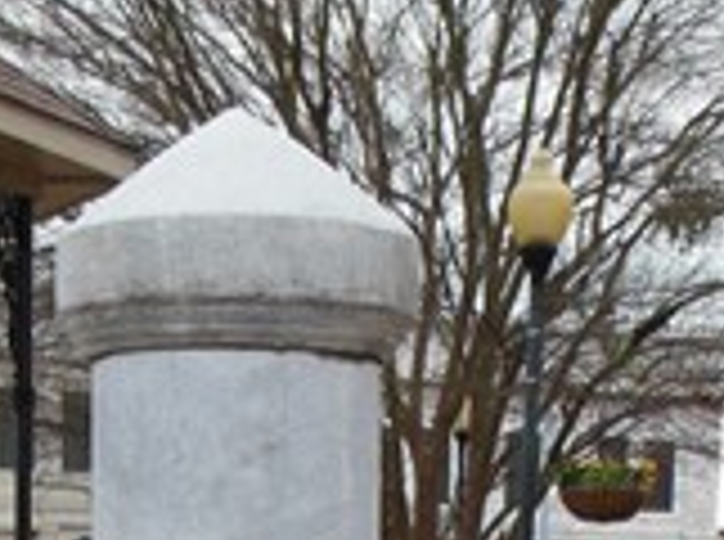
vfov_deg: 11.8
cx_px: 189
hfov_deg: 18.0
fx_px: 2275
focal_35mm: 109
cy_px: 1136
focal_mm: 4.5
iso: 125
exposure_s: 1/200
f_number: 3.2
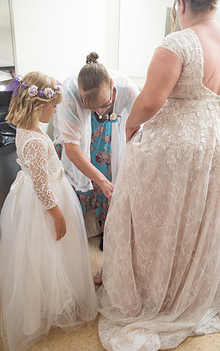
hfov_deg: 34.4
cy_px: 175
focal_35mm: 37
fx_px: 355
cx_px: 116
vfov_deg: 52.7
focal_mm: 36
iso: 400
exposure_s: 1/125
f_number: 3.5
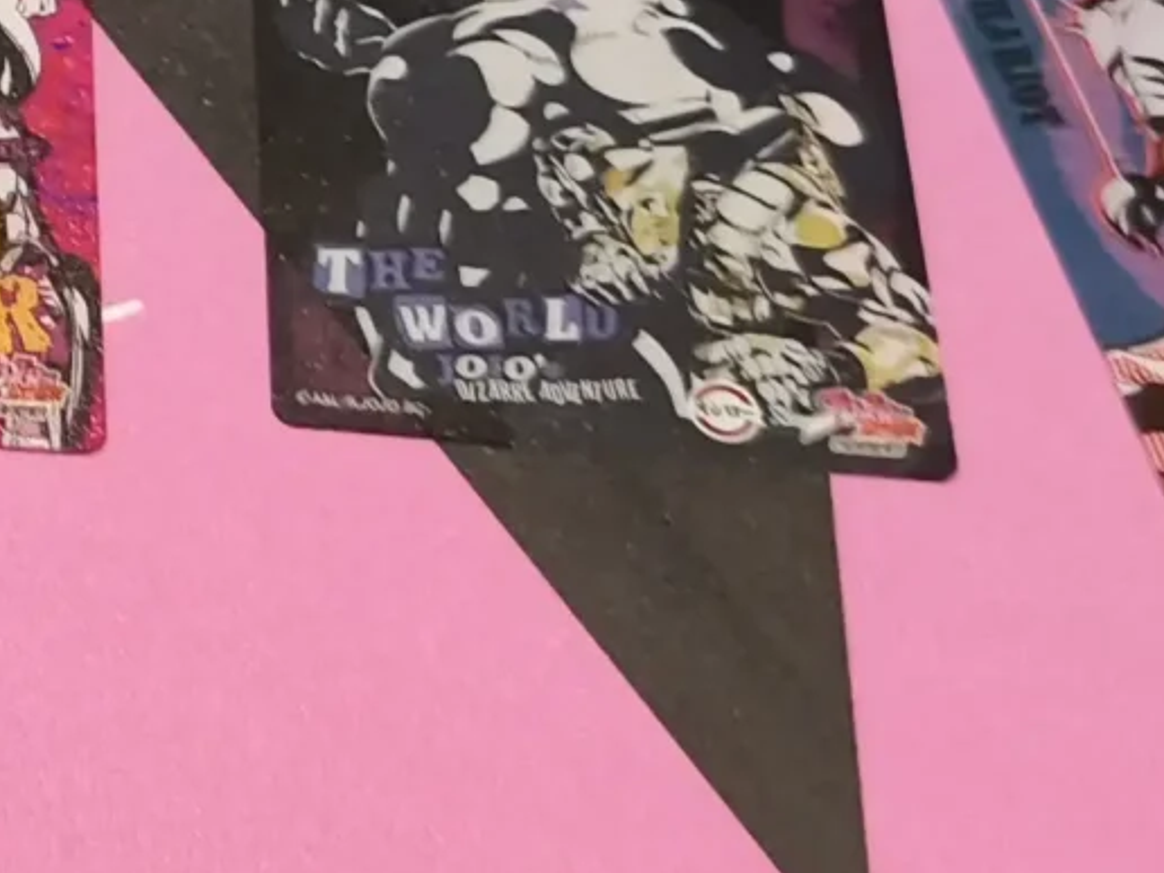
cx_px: -848
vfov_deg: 11.8
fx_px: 4002
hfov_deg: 14.7
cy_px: -532
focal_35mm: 119
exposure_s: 1/120
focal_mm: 7
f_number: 1.57
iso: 138
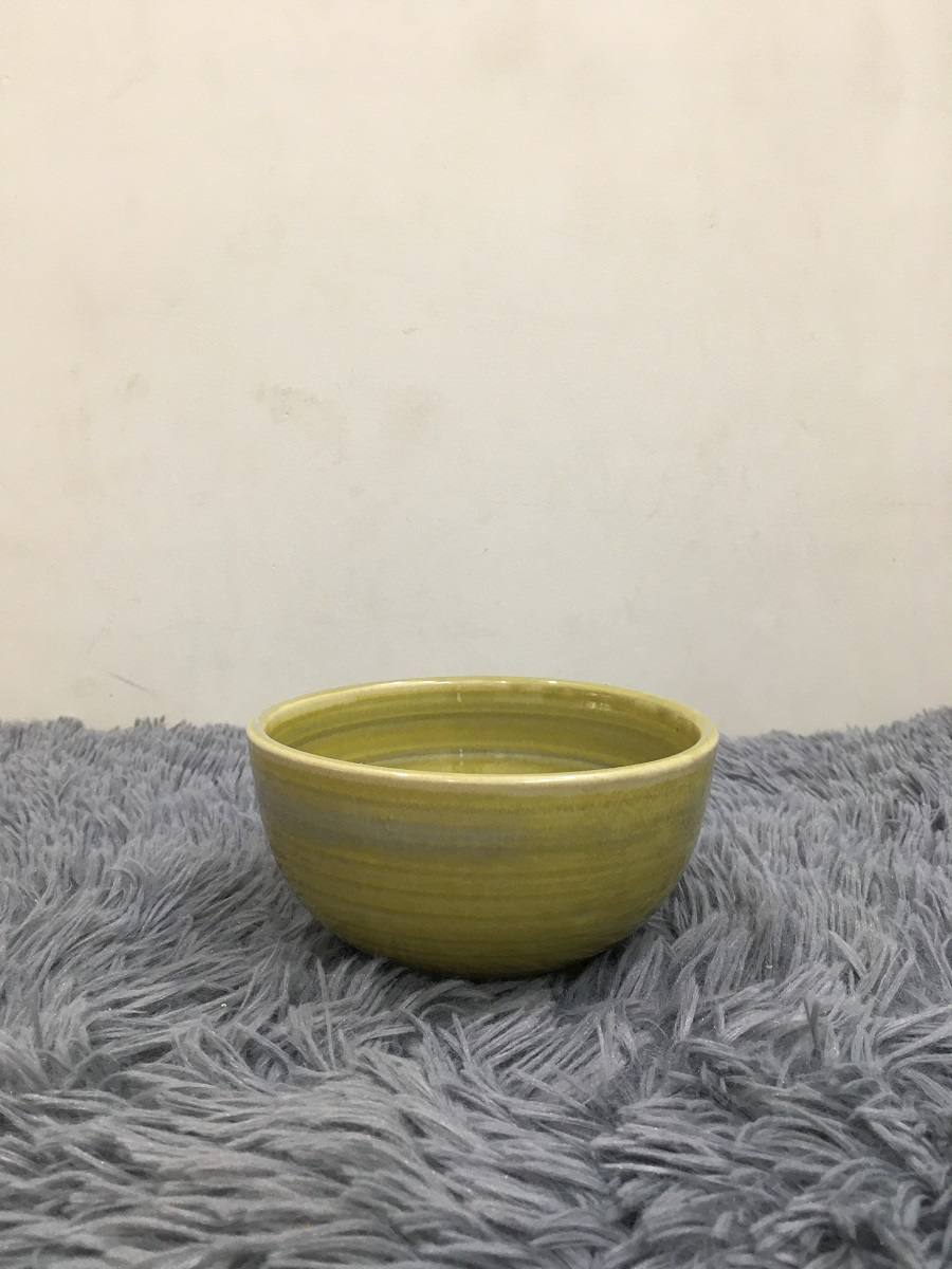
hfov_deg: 48.2
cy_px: 634
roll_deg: -0.1
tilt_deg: -9.2
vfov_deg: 61.7
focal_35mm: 29
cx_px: 476
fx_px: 1063
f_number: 2.2
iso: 100
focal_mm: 4.15
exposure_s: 1/33
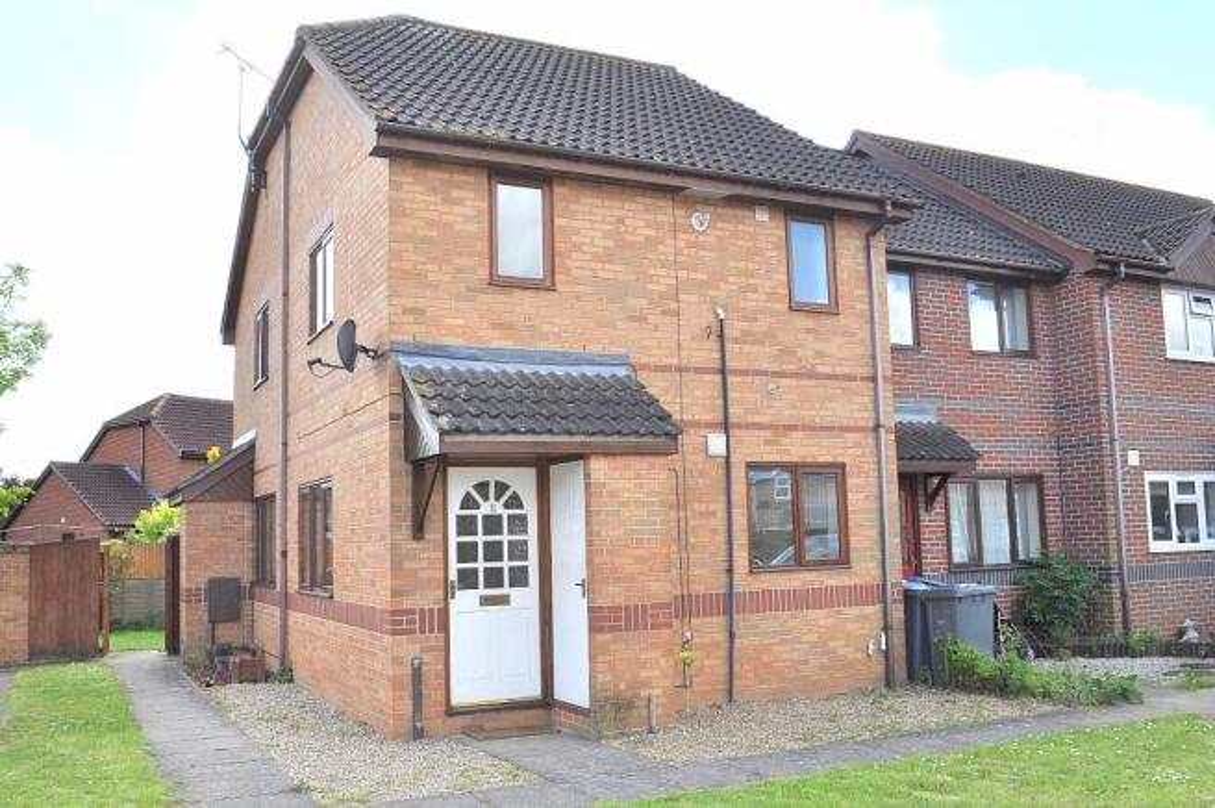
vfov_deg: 39.9
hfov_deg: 57.3
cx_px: 608
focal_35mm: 33
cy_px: 404
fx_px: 1113
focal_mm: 22
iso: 200
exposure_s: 1/200
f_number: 11
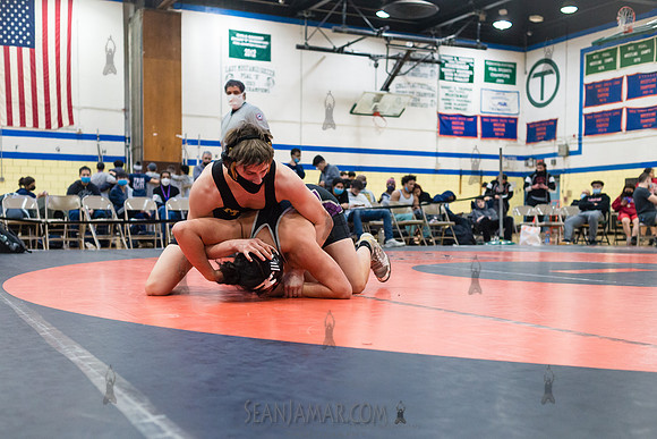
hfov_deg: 46.0
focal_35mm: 42
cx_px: 314
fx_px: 773
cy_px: 264
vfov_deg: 31.6
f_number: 3.5
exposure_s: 1/400
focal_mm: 35
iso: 4000
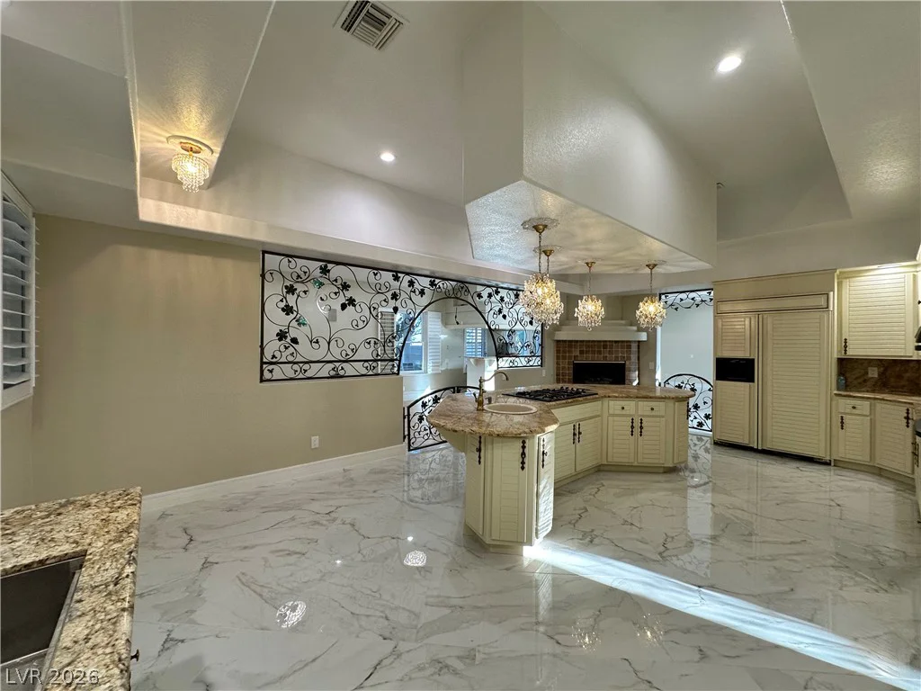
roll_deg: -0.9
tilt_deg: +0.0
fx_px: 372
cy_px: 346
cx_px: 460
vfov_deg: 85.7
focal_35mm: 14
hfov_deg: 102.1
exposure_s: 1/120
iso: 125
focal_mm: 2.22
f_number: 2.2
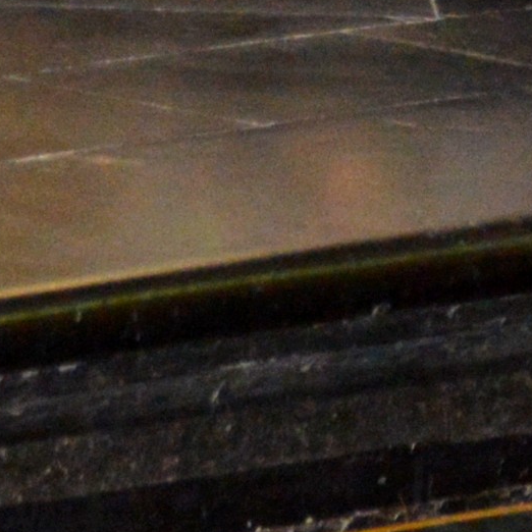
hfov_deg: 2.5
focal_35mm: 703
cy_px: -1218
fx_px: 12223
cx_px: -998
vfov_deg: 2.5
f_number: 4.8
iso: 1000
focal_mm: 48
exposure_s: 1/60
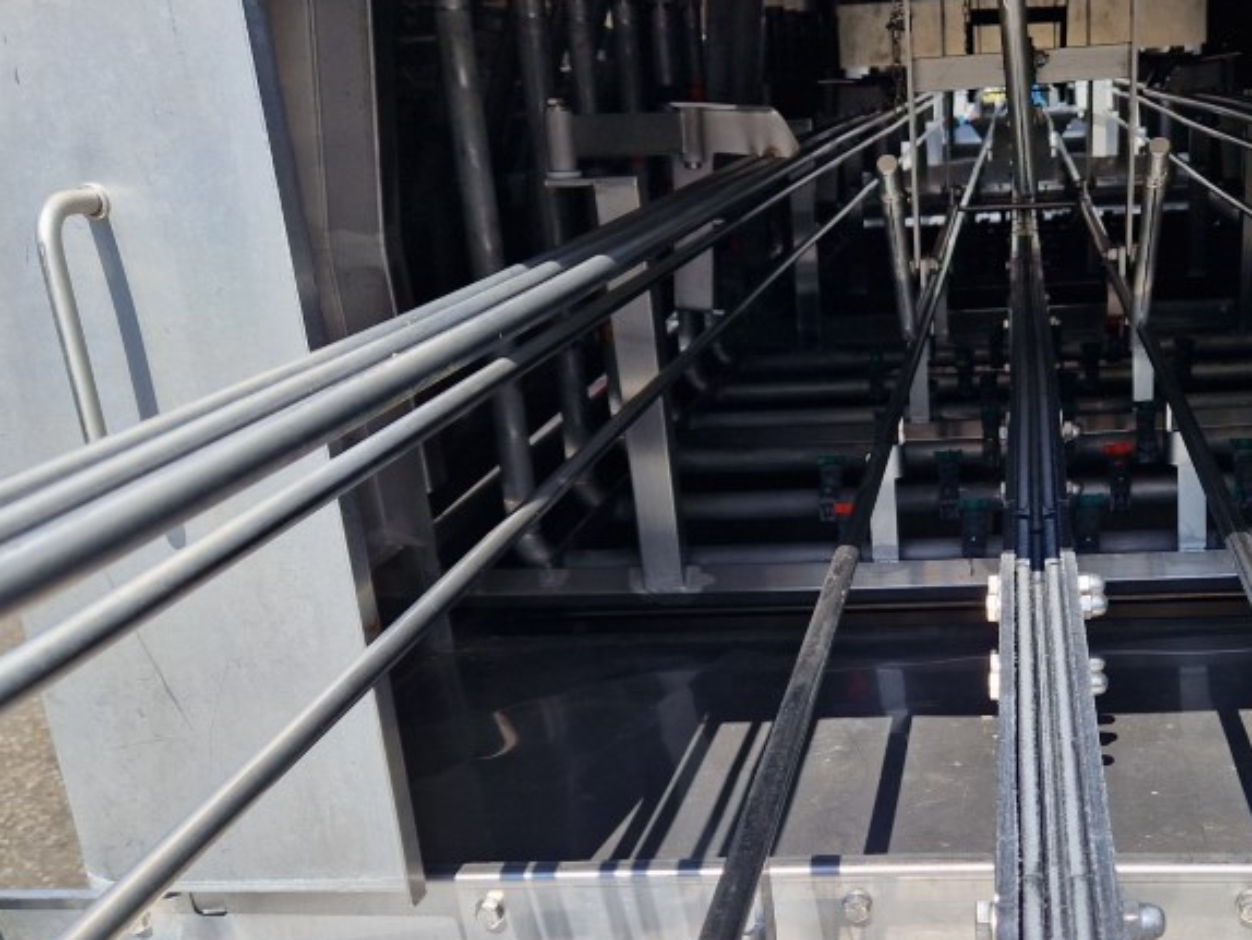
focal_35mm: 41
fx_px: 1484
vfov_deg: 34.5
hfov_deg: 44.5
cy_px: 691
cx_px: 905
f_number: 1.8
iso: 50
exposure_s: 1/1520
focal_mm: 5.4
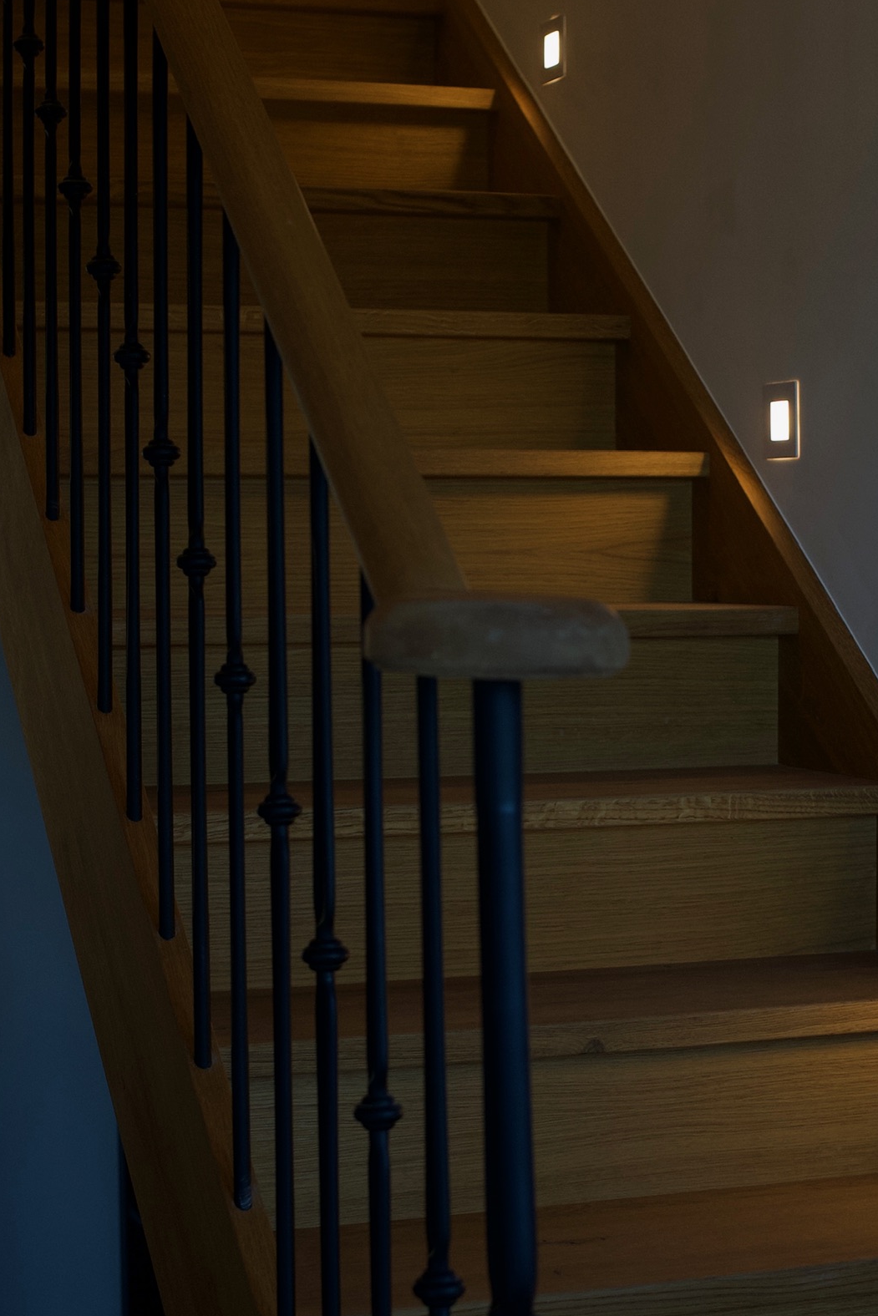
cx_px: 551
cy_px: 634
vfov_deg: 26.6
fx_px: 2780
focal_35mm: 76
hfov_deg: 17.9
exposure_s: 1/320
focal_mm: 35
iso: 640
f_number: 2.8
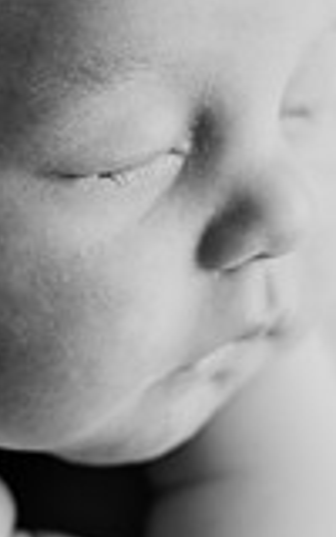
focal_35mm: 185
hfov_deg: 7.1
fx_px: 2710
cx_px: 114
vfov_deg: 11.3
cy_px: 153
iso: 100
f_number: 2.8
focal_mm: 50
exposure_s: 1/160
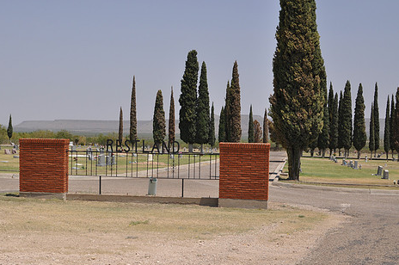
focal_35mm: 66
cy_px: 158
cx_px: 151
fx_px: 726
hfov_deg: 30.6
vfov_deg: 20.6
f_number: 8
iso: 200
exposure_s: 1/250
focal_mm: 35
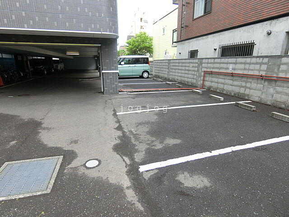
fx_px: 159
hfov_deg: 84.7
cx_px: 144
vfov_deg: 68.7
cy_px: 108
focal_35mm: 19
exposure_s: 1/100
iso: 200
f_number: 6.9
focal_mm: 4.06
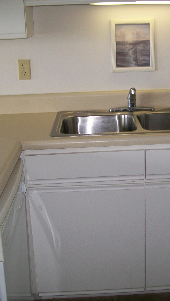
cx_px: 123
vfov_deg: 40.6
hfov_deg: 23.3
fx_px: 409
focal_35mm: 51
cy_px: 146
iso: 64
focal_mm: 6.1
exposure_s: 1/60
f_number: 2.7
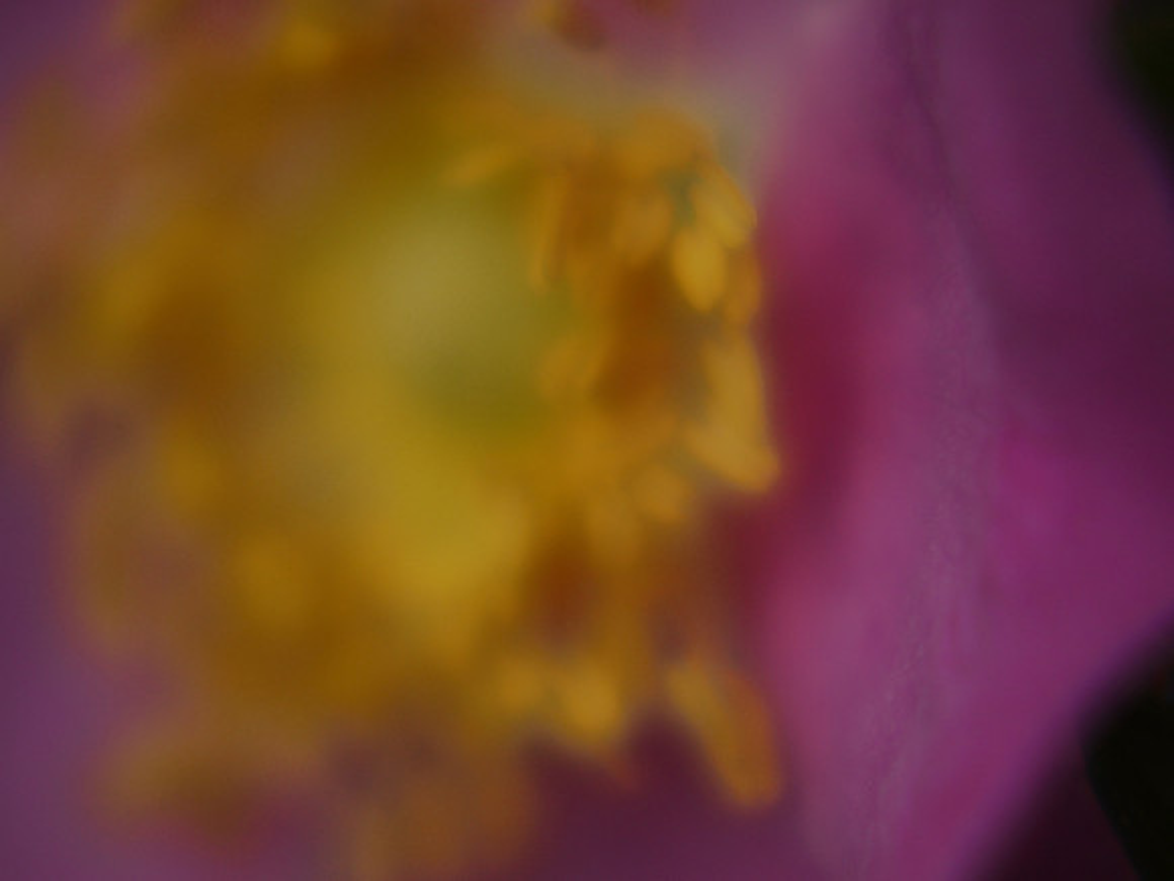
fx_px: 12481
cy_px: 440
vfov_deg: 4.0
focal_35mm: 368
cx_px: 587
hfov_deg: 5.4
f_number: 5.5
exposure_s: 1/200
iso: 125
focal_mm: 184
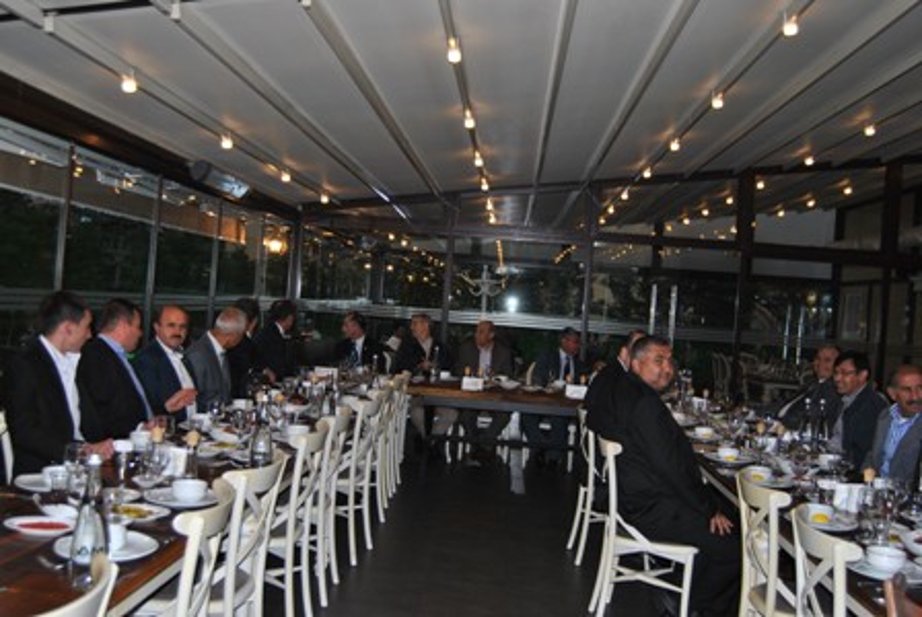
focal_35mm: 34
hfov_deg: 55.0
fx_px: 885
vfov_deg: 38.5
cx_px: 461
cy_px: 308
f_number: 3.8
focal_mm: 23
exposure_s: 1/60
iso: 200
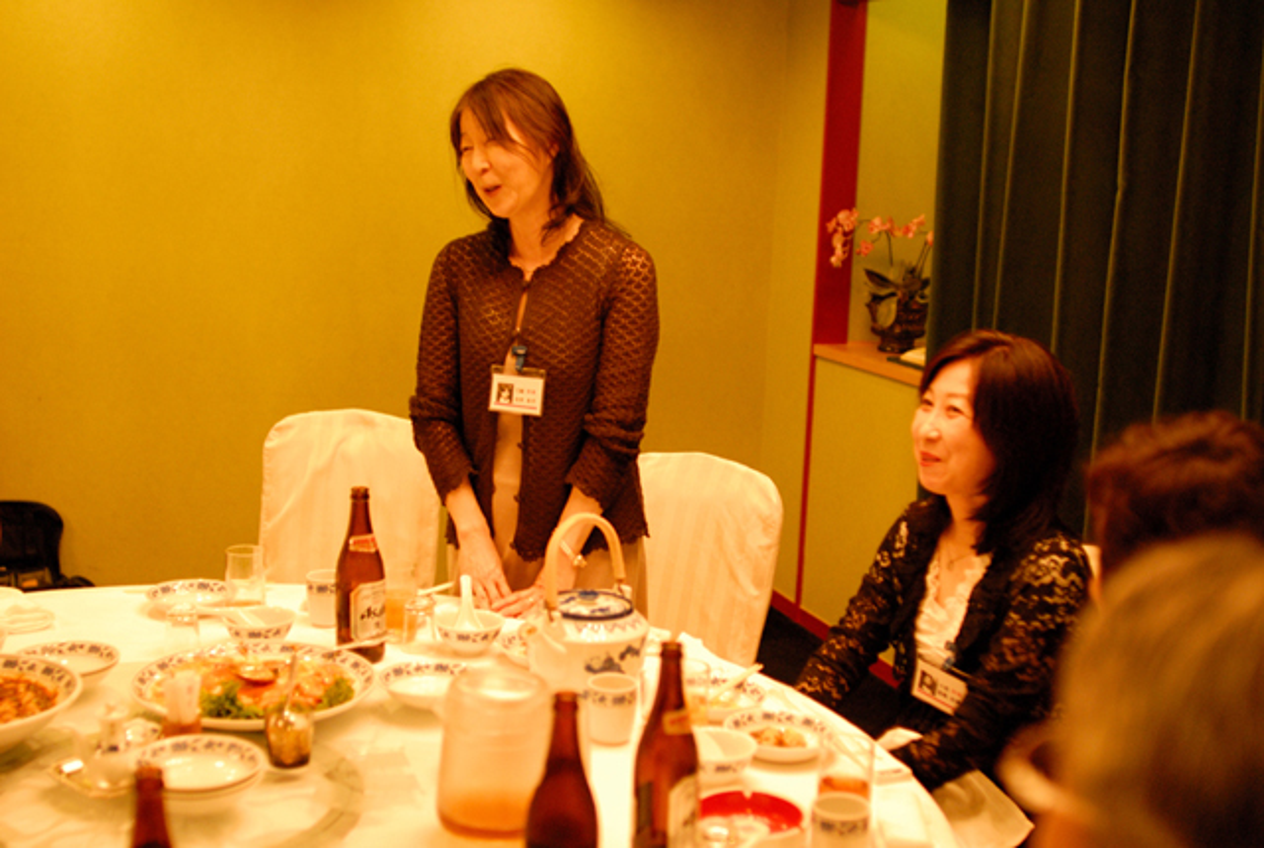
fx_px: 1477
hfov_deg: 46.3
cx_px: 632
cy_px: 424
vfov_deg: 32.0
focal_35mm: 42
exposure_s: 1/80
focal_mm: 28
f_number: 2
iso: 800
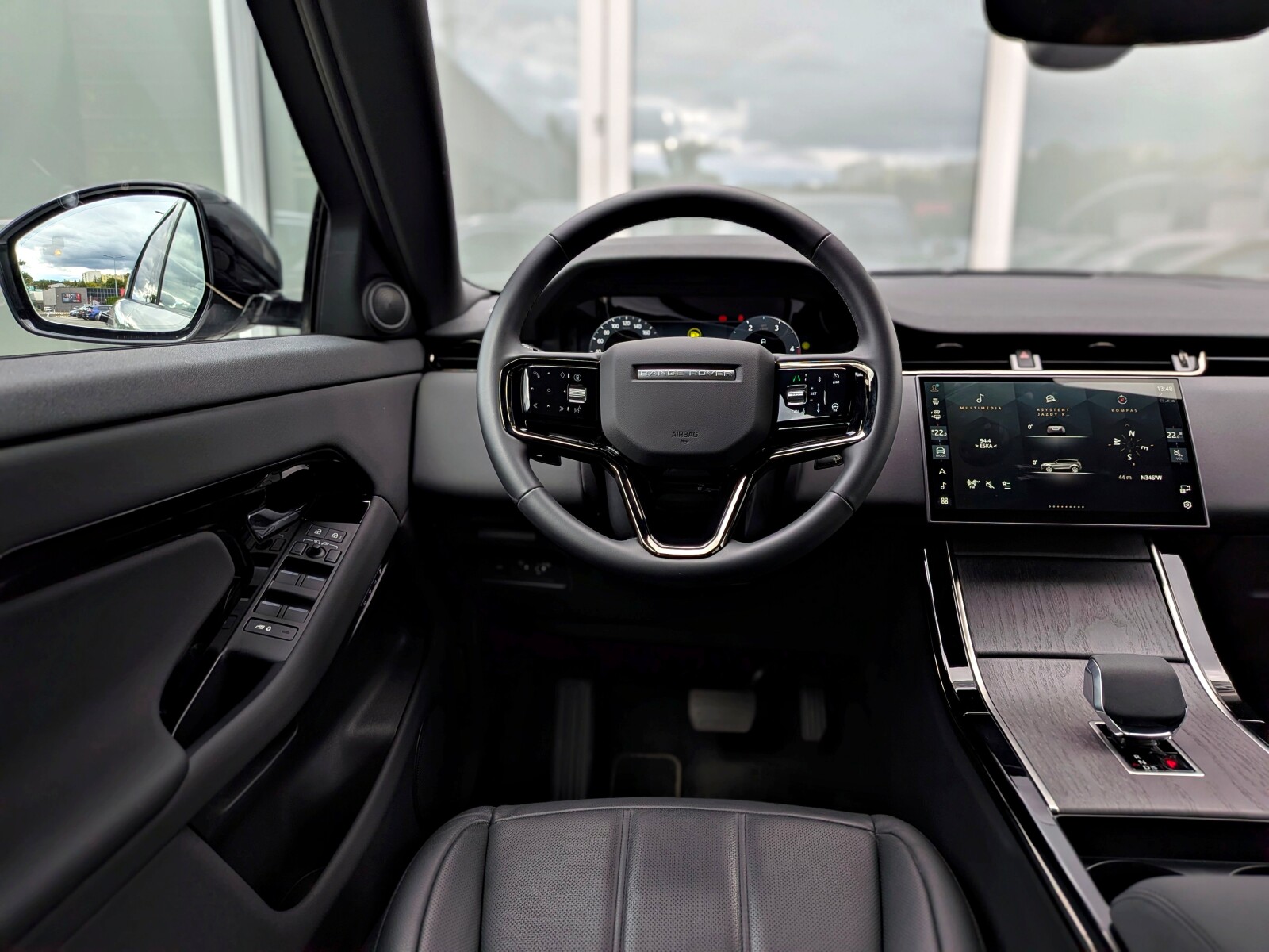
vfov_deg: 56.8
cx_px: 634
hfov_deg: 71.6
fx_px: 880
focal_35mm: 24
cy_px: 476
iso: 30
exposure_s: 1/193
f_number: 1.7
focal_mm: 4.53
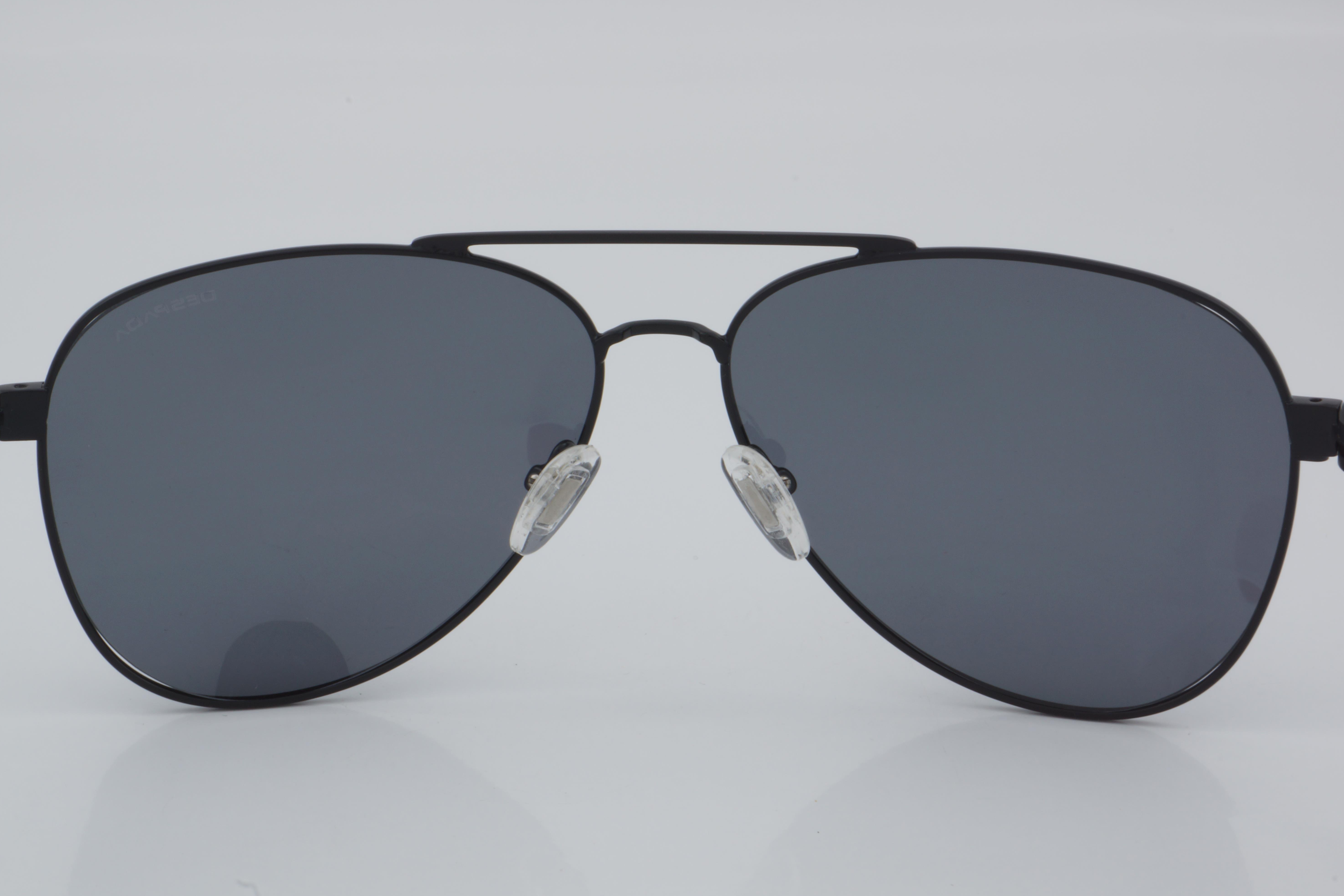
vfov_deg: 17.9
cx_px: 678
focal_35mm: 76
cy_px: 448
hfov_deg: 26.7
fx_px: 2837
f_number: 32
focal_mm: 50
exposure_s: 1/4
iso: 100
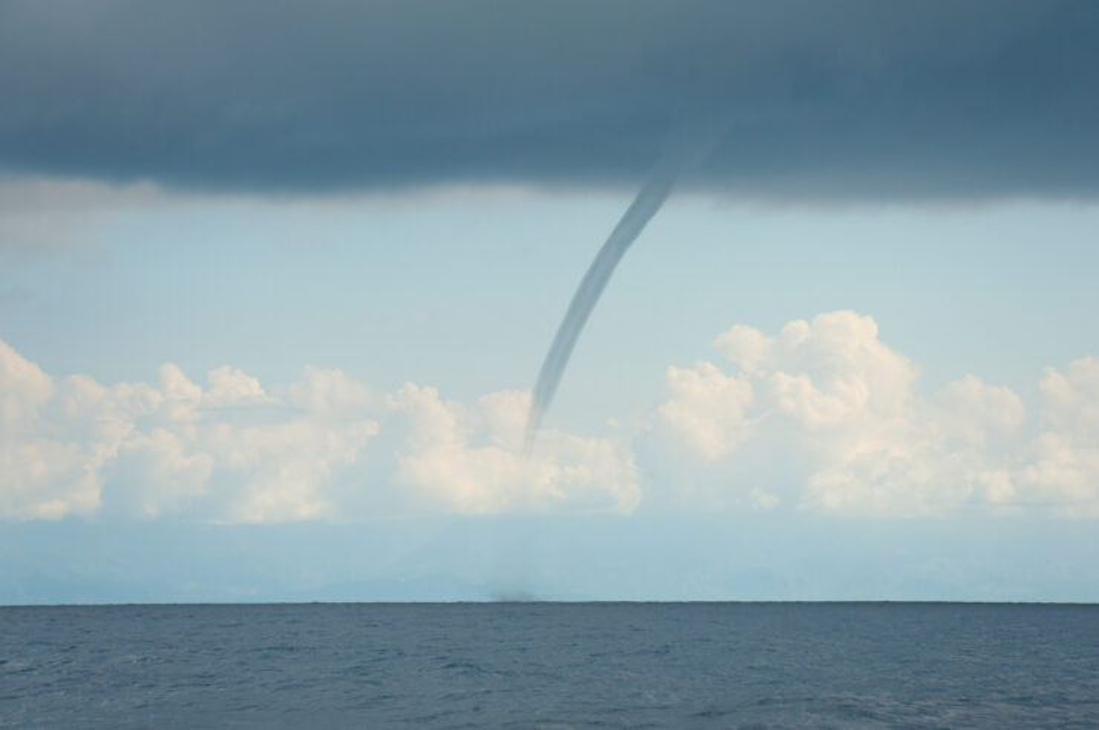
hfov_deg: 13.7
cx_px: 550
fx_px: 4575
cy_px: 365
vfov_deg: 9.1
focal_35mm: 150
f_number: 11
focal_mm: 150
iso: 400
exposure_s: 1/640
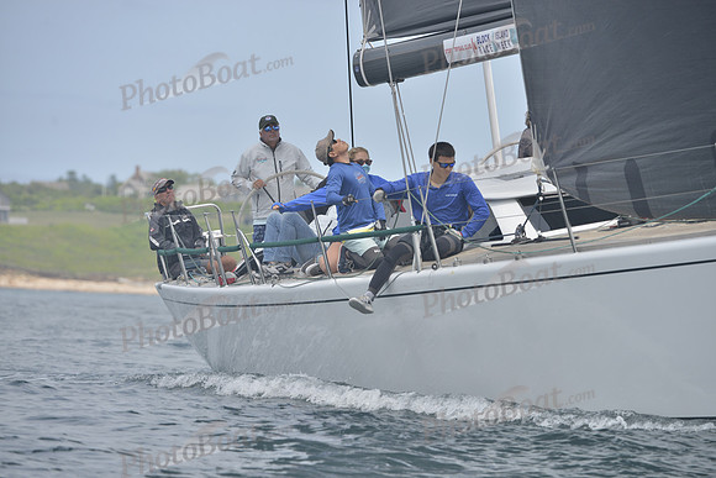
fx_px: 4376
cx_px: 358
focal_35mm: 220
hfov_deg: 9.4
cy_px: 239
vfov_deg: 6.2
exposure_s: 1/1000
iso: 280
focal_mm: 220
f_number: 6.3
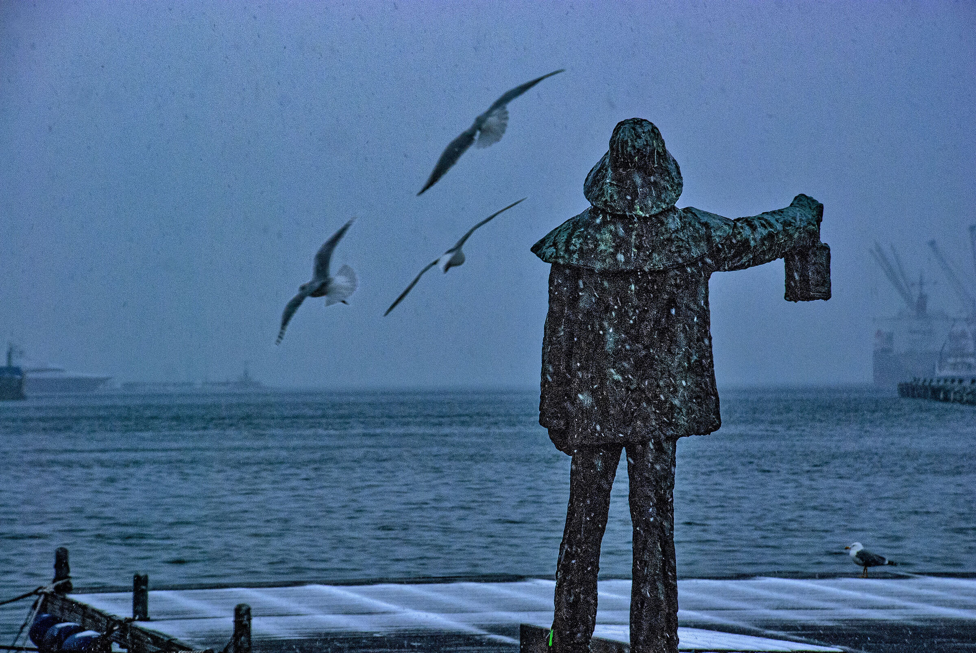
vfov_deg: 9.7
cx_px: 488
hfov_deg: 14.4
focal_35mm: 142
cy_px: 326
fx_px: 3868
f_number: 8
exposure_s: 1/100
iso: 400
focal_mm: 95
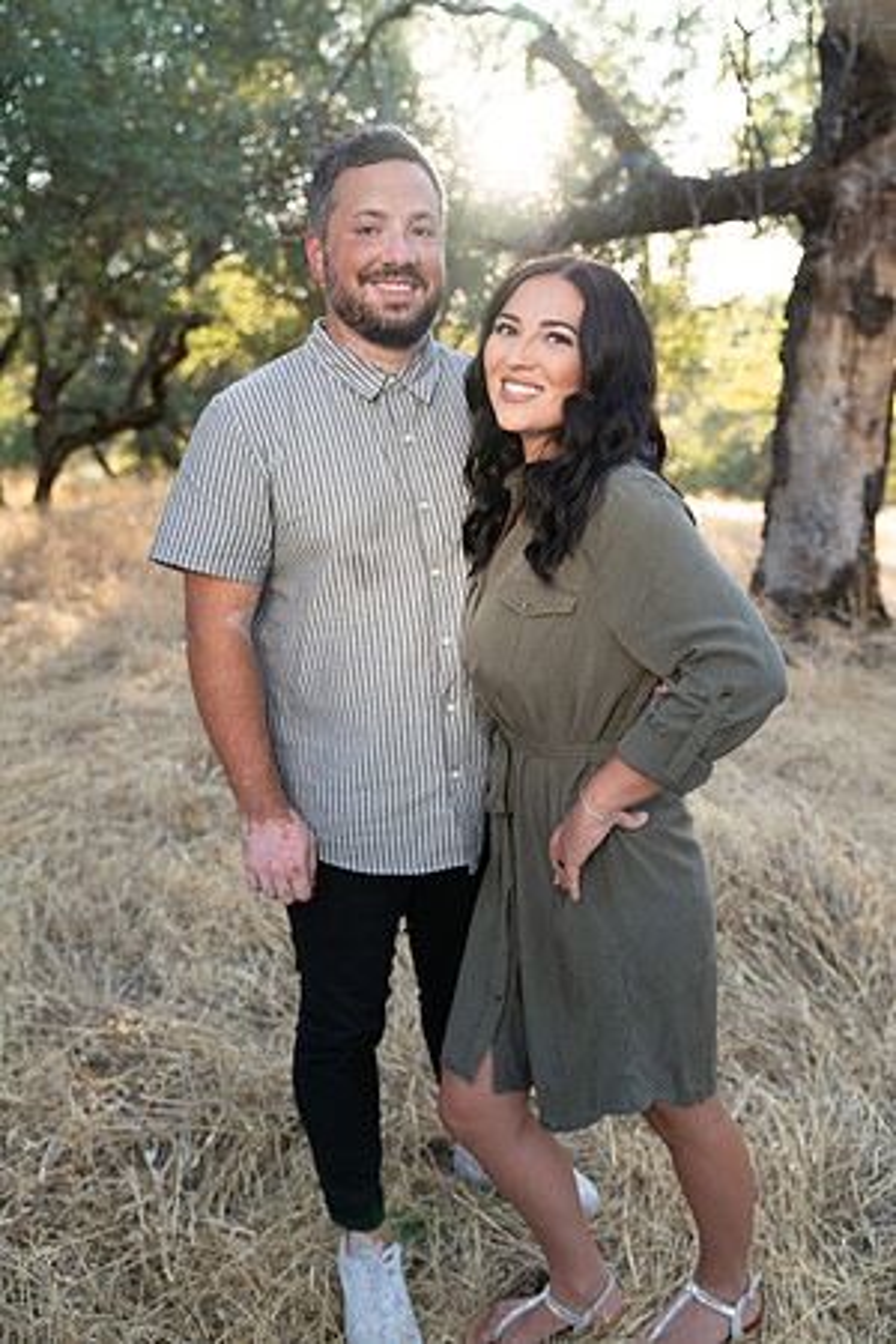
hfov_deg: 42.3
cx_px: 448
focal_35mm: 31
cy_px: 672
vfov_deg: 60.3
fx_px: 1157
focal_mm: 31
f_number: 2.8
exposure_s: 1/125
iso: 200
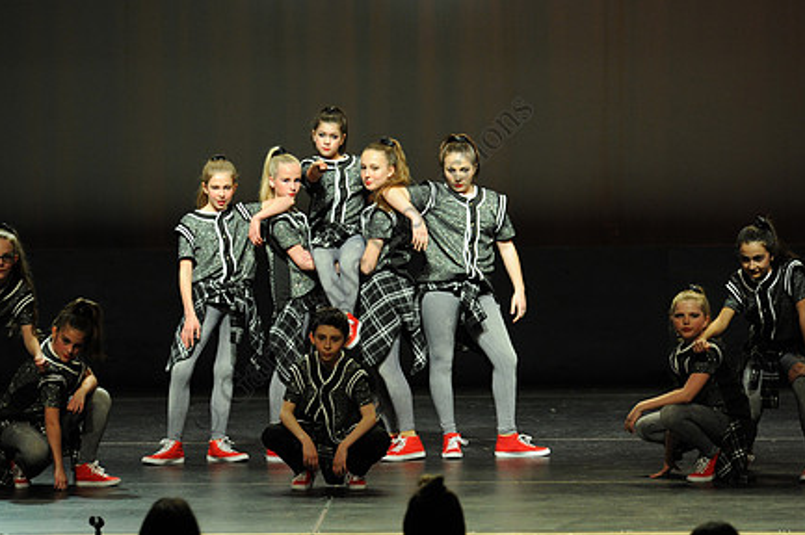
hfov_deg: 11.8
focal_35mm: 174
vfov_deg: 7.9
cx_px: 364
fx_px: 3888
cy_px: 268
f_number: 2.8
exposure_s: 1/320
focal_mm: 130
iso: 1600
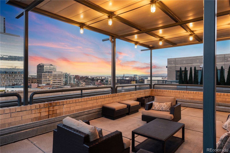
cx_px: 115
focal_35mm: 24
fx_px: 153
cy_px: 76
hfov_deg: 73.8
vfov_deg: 53.1
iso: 320
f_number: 9
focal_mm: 24
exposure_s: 1
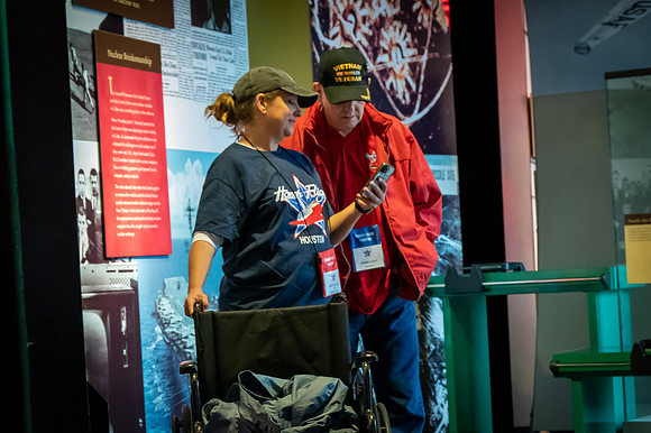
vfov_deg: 13.9
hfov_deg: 20.8
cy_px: 286
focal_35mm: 98
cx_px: 349
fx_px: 1775
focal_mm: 71
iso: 12800
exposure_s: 1/50
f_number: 6
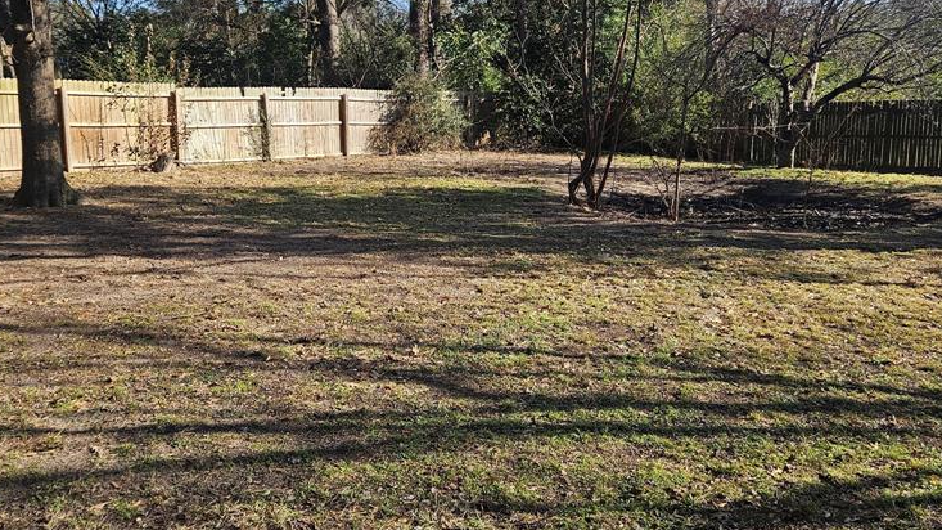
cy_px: 243
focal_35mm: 35
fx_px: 874
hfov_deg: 56.4
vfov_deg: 33.7
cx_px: 397
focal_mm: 5.4
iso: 50
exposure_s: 1/1099
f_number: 1.8
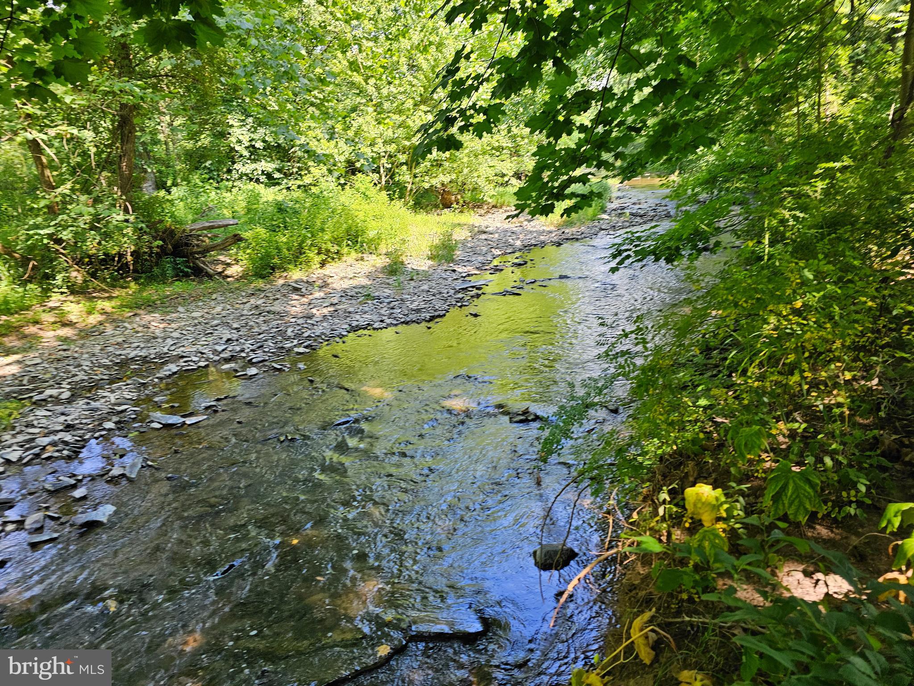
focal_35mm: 23
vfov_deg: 58.9
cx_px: 457
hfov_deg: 73.9
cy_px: 343
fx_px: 607
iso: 40
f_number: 1.7
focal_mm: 6.3
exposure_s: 1/180
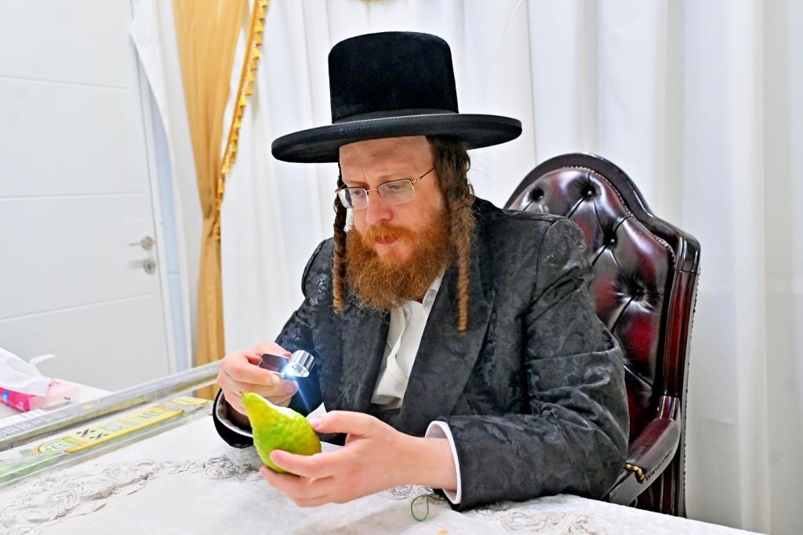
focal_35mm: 30
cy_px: 268
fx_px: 680
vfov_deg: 43.0
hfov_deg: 61.1
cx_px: 402
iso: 2000
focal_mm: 30.5
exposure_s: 1/200
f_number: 4
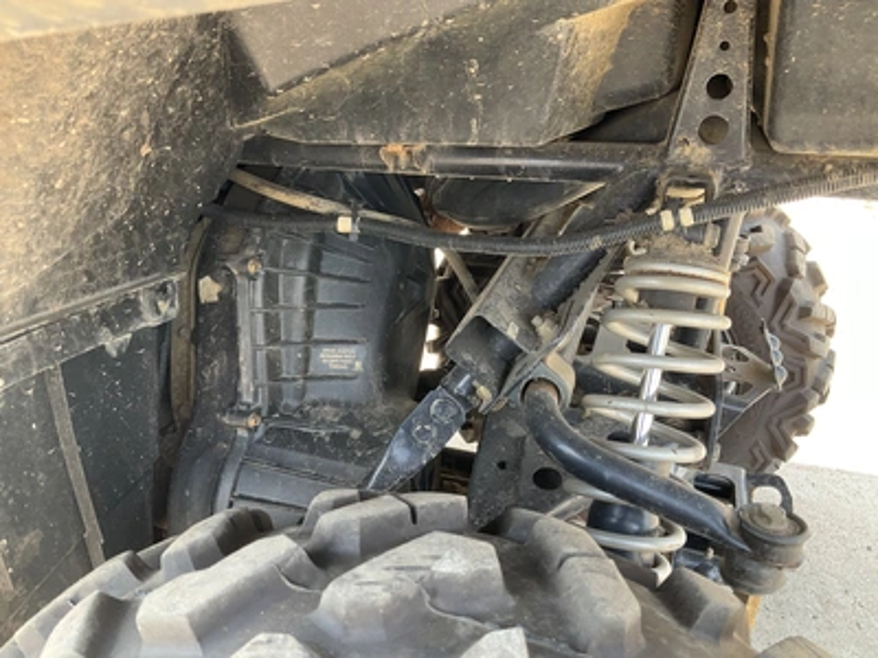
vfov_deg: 48.2
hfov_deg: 61.7
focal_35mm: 29
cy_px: 329
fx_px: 736
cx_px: 439
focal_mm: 3
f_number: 1.8
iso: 40
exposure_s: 1/122
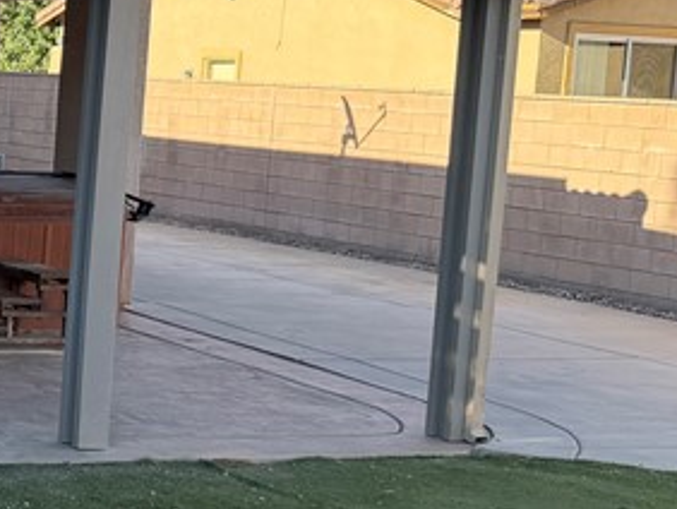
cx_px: -437
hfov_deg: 18.8
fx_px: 1703
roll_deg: -2.6
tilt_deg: -4.5
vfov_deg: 17.0
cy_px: 192
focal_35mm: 87
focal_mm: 6.76
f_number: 1.78
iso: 100
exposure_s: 1/1812
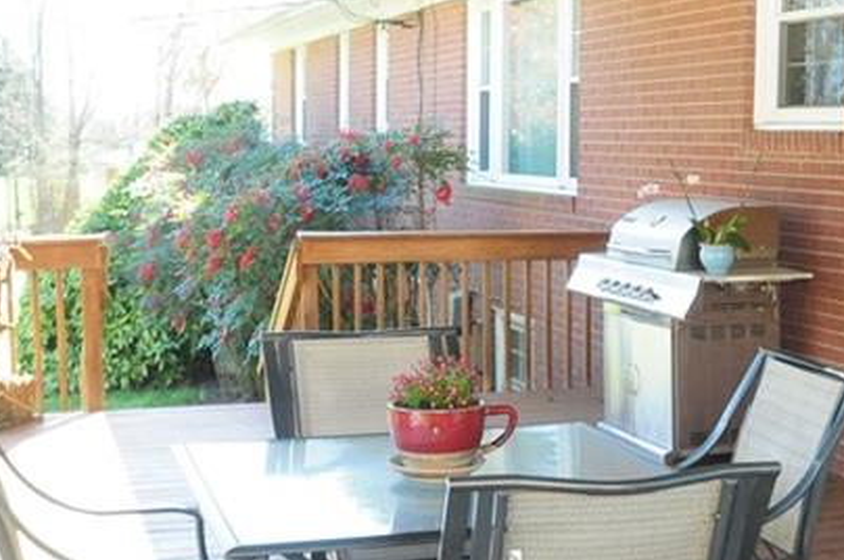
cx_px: 754
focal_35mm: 110
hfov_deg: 18.3
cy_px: 388
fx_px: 2581
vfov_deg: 12.4
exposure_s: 1/200
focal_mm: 29
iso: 1250
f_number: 6.3
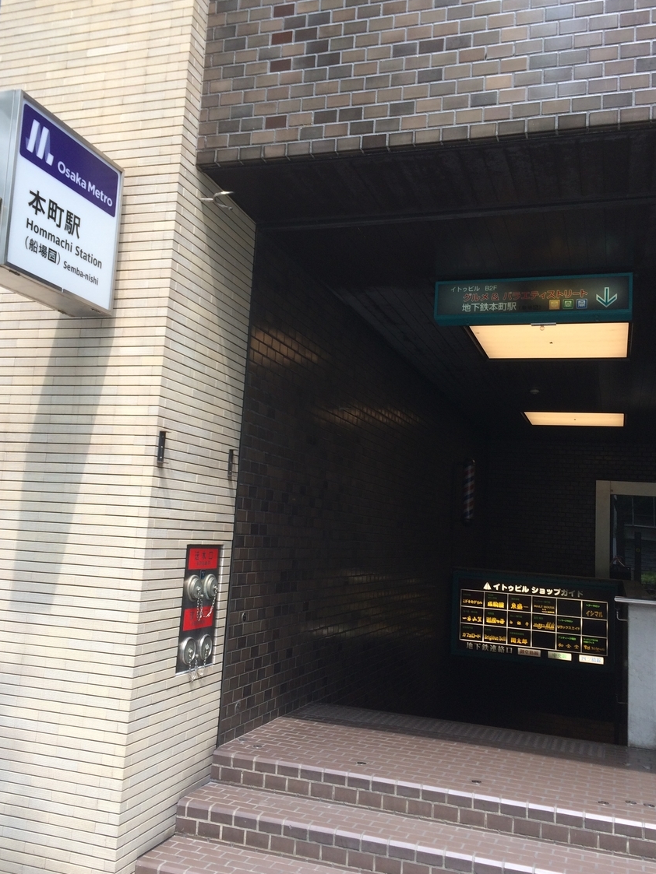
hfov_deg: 45.4
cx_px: 337
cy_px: 431
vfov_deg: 58.4
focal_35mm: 31
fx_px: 783
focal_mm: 4.15
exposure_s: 1/370
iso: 32
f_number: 2.2
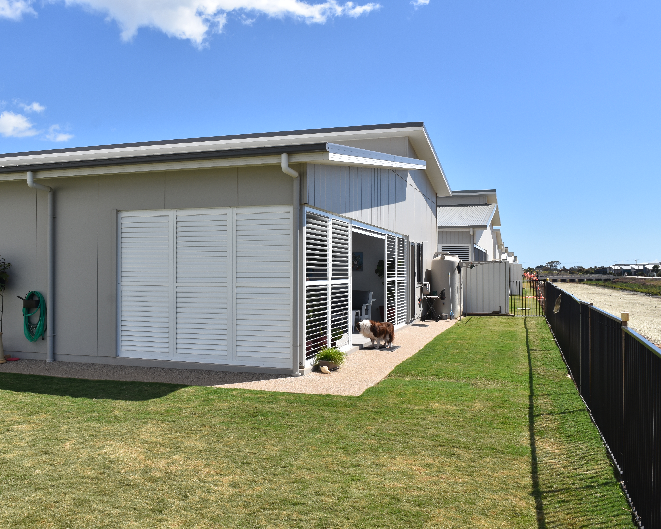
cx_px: 283
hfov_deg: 52.7
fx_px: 665
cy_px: 265
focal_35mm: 34
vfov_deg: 43.4
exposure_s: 1/400
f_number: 10
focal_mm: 20
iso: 160
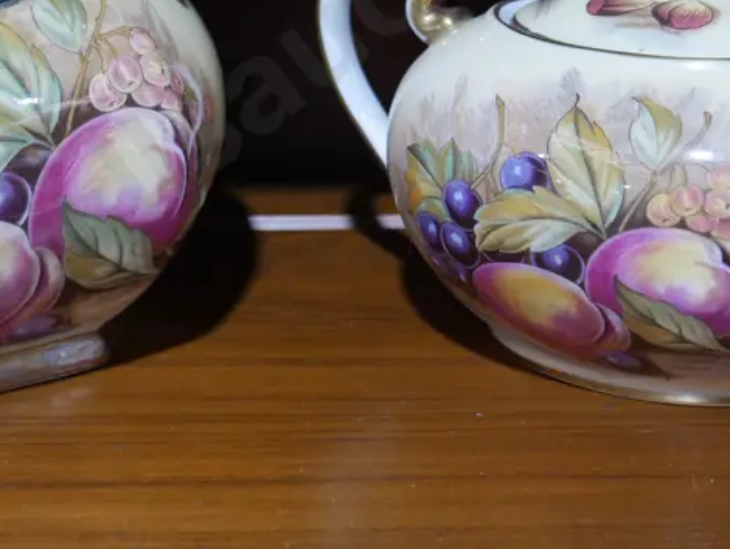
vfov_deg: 19.5
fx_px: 1561
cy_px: 37
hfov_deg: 26.3
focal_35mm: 74
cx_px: 335
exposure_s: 1/60
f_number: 4
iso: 500
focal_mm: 17
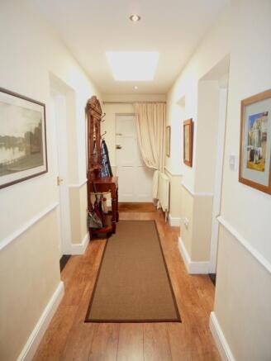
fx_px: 219
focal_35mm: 21
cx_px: 136
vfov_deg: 79.0
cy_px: 180
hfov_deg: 63.5
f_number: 3.4
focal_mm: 3.6
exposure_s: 1/30
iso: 120
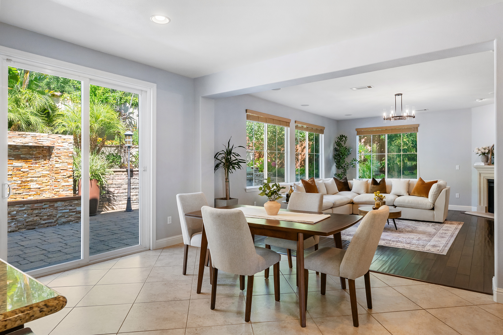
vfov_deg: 59.5
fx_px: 293
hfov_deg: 81.2
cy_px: 168
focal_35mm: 21
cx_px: 252
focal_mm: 14
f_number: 7.1
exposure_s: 1/25
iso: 400
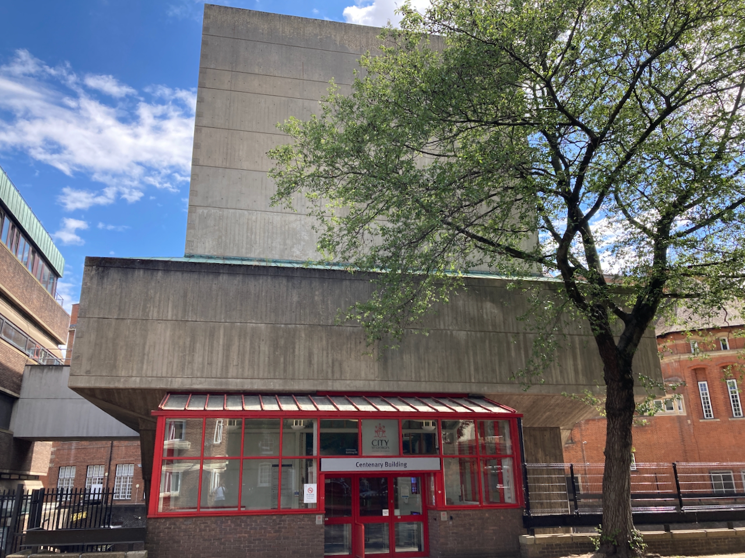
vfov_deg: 49.7
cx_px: 372
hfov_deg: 63.4
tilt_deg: +18.7
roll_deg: -1.4
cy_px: 279
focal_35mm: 28
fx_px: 603
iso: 20
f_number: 1.8
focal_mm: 3.99
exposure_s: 1/495
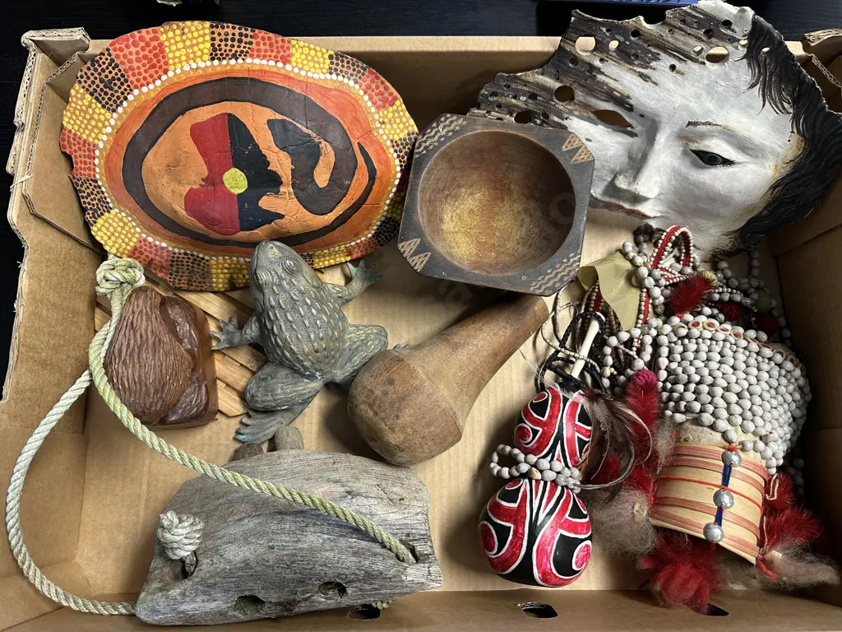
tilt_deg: -76.4
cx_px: 421
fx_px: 584
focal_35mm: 24
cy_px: 316
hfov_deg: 71.6
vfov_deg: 56.8
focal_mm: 6.86
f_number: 1.78
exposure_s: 1/50
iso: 200
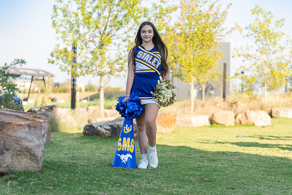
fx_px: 568
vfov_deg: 19.5
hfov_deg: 28.8
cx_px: 146
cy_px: 98
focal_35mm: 70
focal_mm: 70
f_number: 3.2
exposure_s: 1/400
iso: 100
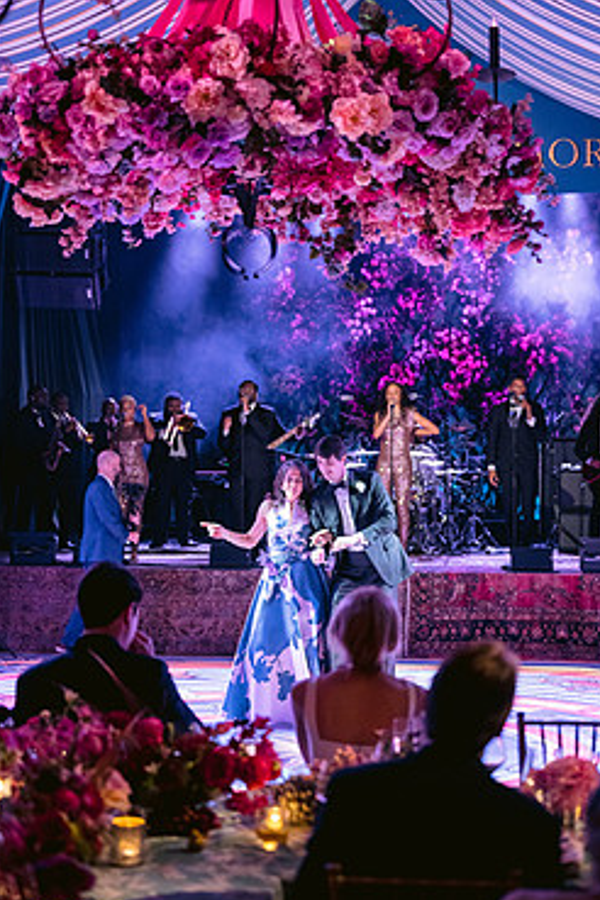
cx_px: 354
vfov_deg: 32.9
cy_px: 429
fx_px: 1525
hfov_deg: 22.2
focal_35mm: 61
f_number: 2
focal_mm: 50
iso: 2500
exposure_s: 1/250
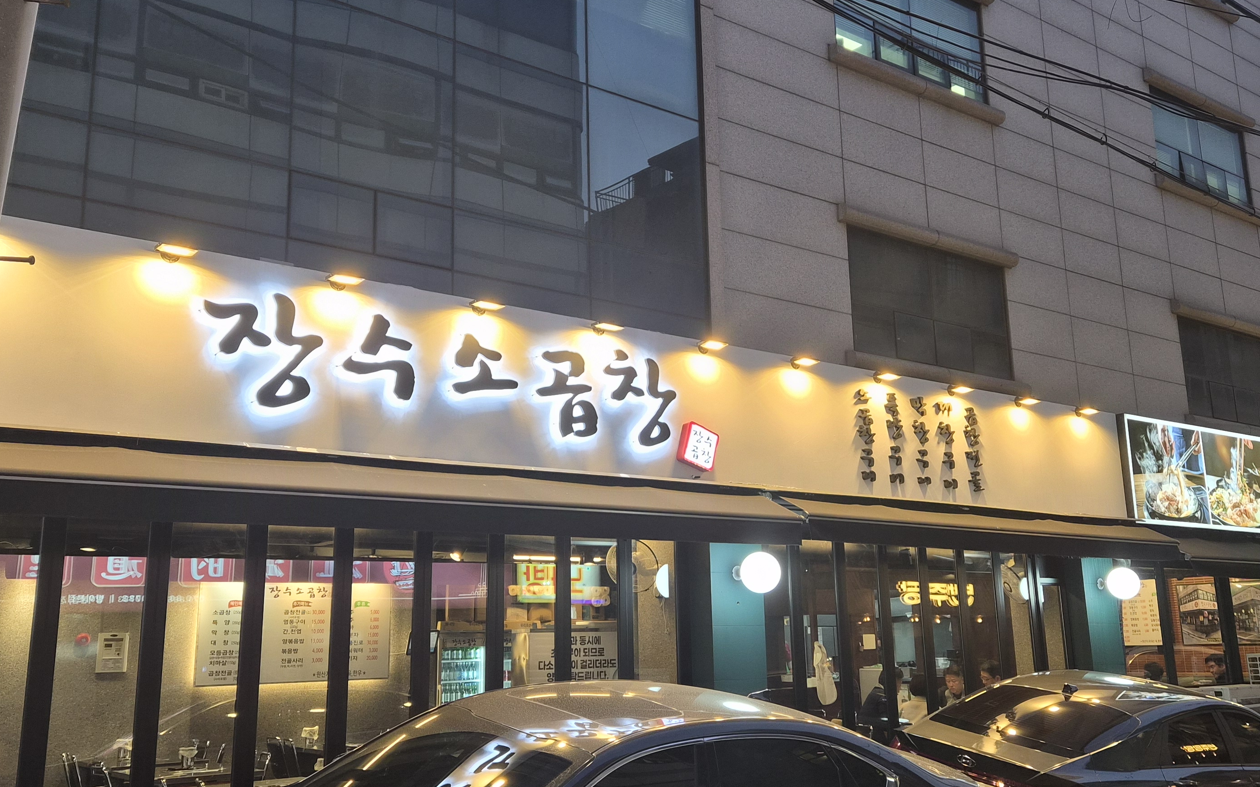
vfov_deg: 36.3
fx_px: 1202
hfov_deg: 55.3
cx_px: 667
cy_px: 385
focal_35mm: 35
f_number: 1.8
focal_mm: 5.4
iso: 125
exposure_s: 1/120
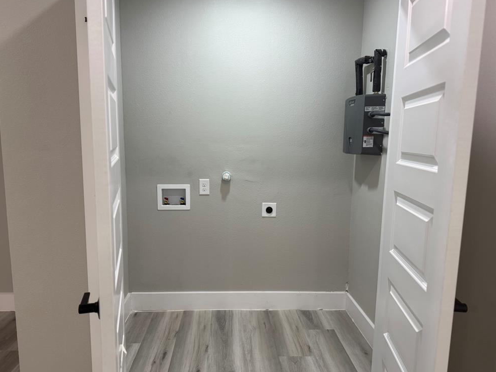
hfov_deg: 69.4
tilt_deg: -7.9
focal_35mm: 25
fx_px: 358
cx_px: 249
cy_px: 188
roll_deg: -1.4
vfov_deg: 54.9
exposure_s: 1/120
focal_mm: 6.76
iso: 200
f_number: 1.78
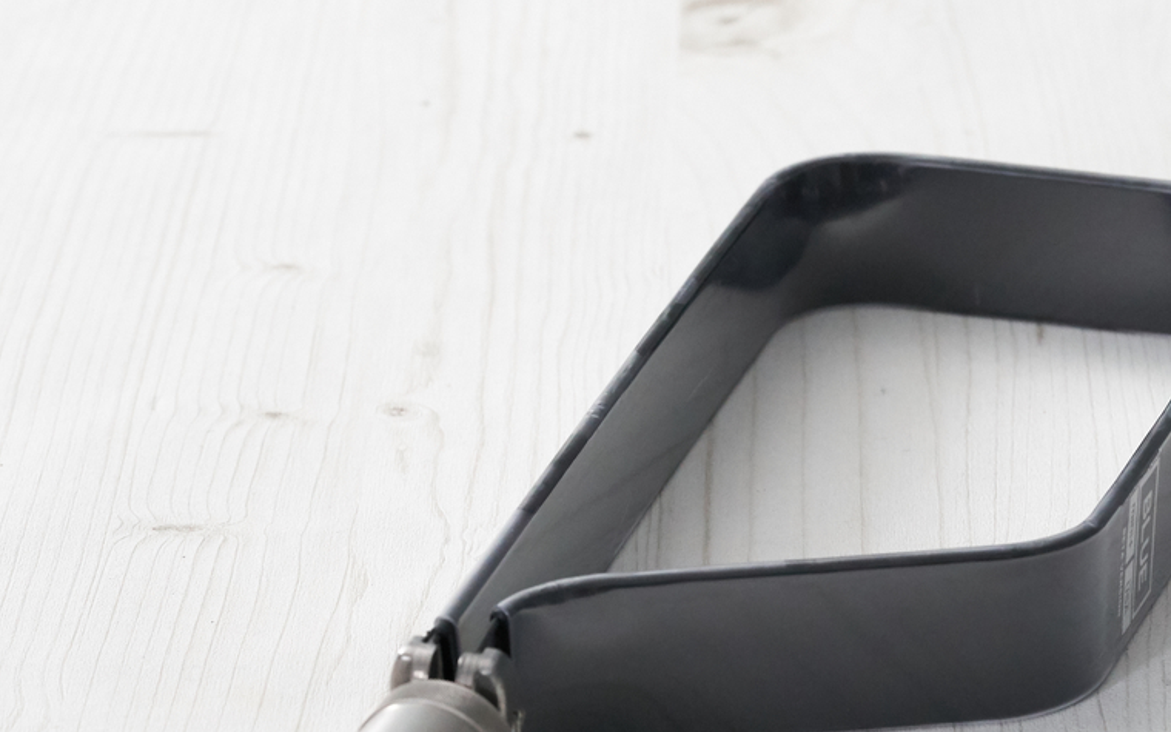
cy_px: 555
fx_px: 4627
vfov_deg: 9.0
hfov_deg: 14.4
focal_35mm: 145
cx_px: 817
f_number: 11
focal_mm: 90
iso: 6400
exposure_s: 1/50
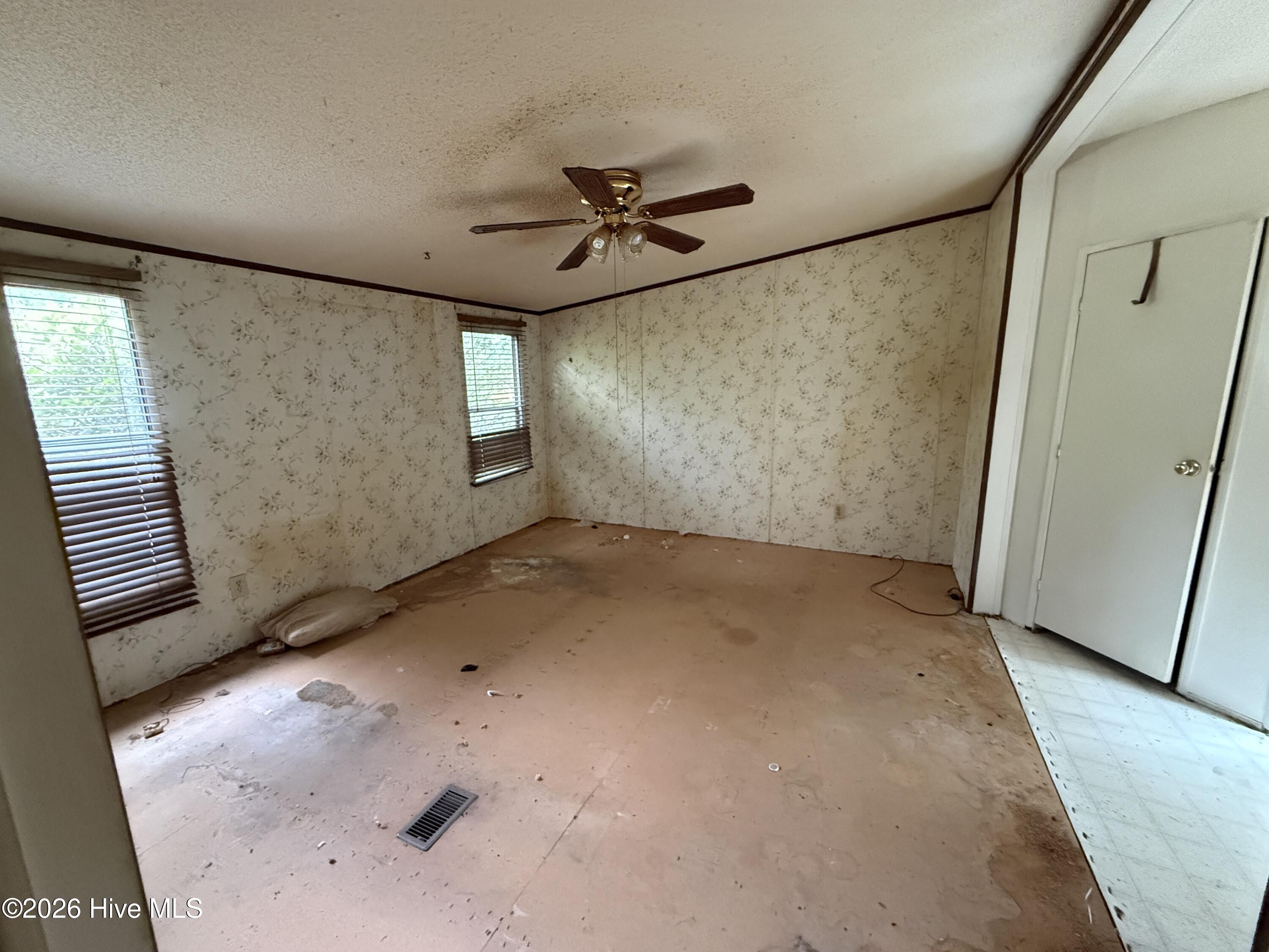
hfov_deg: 102.1
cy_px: 476
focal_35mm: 14
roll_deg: +1.0
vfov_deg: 85.7
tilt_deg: -9.2
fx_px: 513
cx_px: 634
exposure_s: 1/60
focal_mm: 2.22
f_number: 2.2
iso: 1000
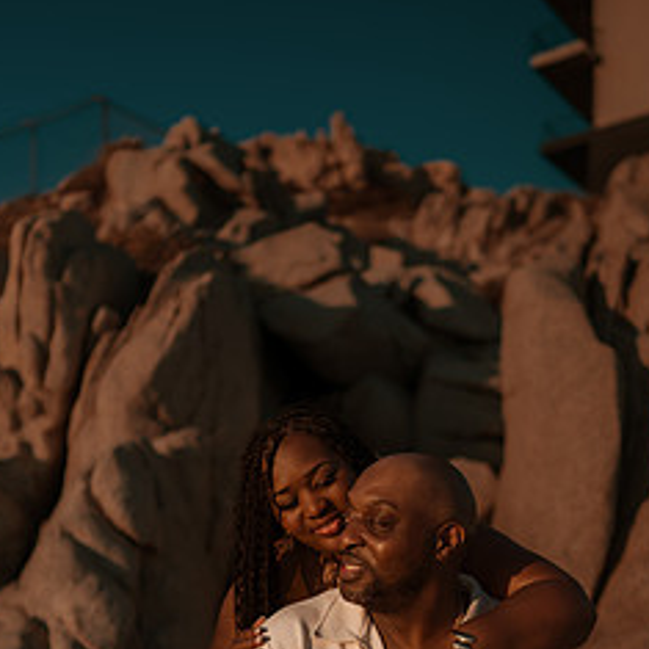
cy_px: 527
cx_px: 395
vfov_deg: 29.3
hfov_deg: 30.0
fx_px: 1209
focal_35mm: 57
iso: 50
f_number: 1.8
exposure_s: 1/8000
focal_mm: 35
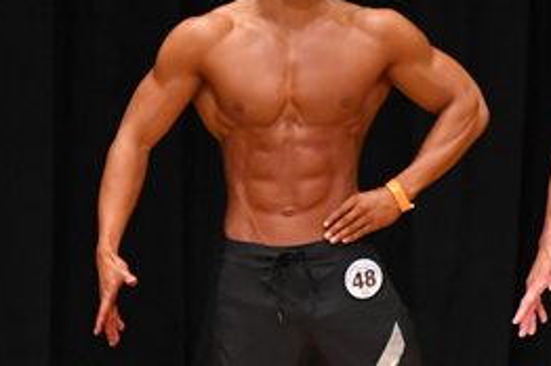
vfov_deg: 1.7
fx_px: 12214
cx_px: -188
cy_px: 269
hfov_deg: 2.6
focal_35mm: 799
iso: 4000
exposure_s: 1/400
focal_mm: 180
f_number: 5.6
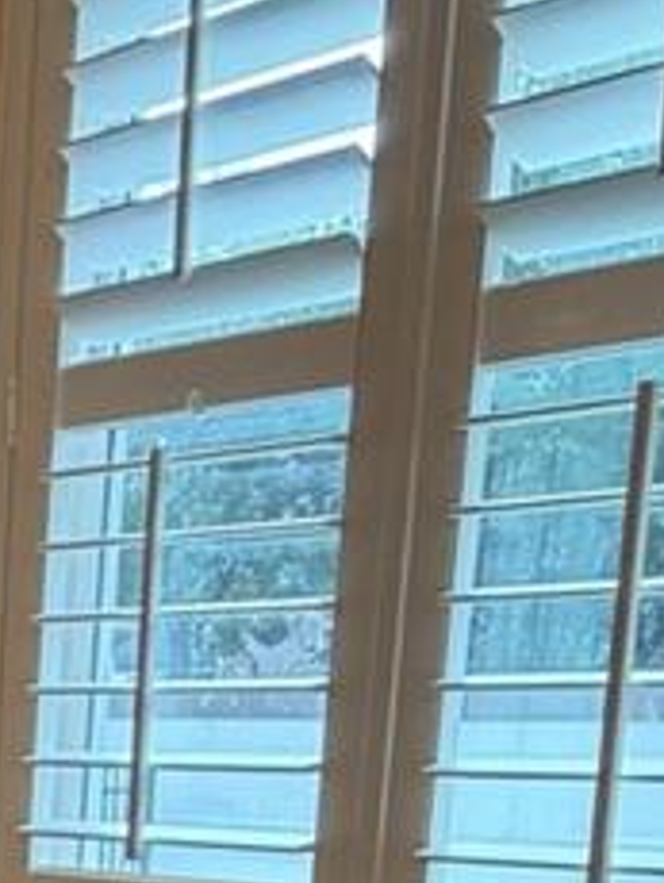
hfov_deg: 14.6
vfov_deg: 24.5
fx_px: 1864
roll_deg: +0.4
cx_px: -844
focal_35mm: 73
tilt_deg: -8.2
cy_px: 1014
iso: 200
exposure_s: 1/120
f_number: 2.2
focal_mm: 2.22
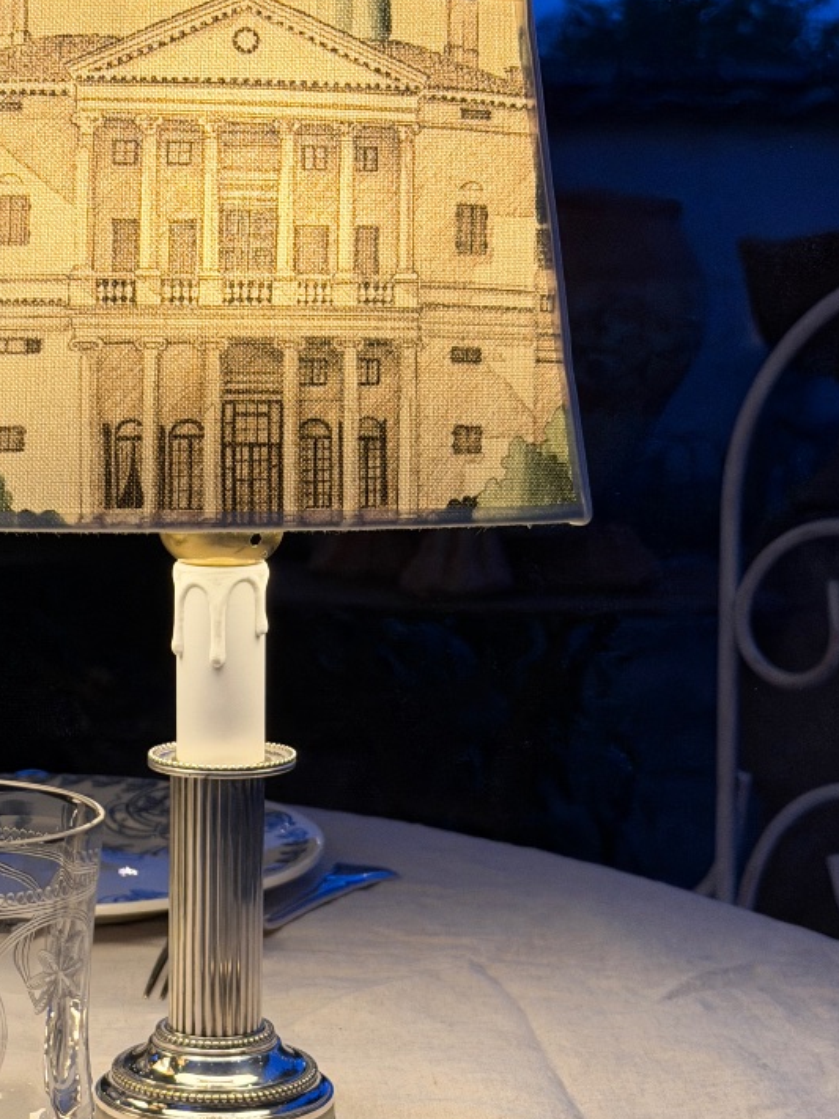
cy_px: 598
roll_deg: -1.5
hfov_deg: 18.1
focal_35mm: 81
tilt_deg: -9.1
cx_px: 220
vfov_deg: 24.1
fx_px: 2618
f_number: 1.78
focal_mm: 6.76
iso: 250
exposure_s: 1/50
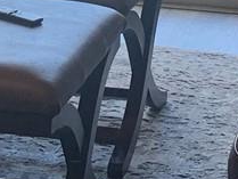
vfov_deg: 6.9
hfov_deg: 9.9
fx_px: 1369
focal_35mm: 199
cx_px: 125
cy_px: -292
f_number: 1.8
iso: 50
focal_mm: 4.25
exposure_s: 1/117
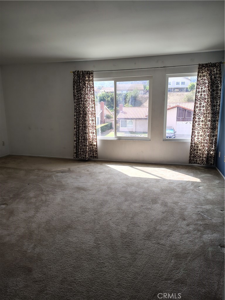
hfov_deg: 56.8
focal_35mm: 24
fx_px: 208
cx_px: 112
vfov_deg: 71.6
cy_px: 150
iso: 100
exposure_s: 1/190
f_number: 1.8
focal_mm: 5.56
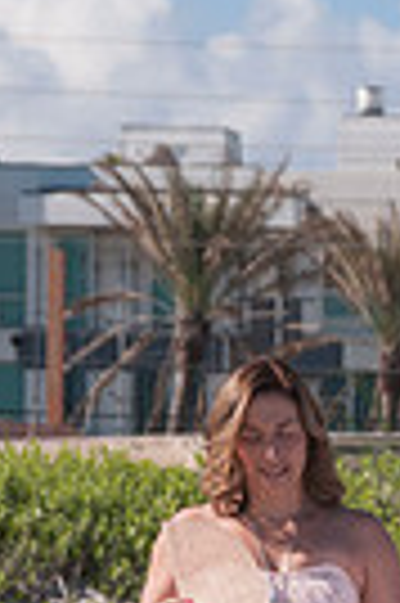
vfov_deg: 4.5
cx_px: 470
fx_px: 7552
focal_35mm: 452
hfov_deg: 3.0
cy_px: 788
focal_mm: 90
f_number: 11
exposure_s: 1/250
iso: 100
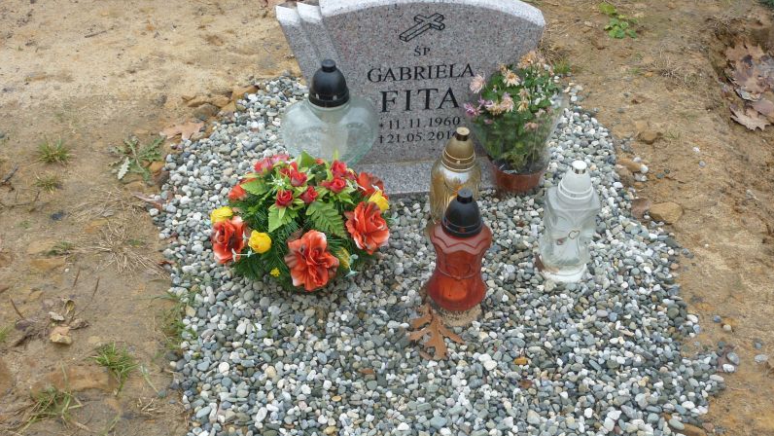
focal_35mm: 46
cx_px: 388
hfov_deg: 44.6
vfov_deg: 25.9
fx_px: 944
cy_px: 260
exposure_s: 1/80
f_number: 3.7
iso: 80
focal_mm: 6.9
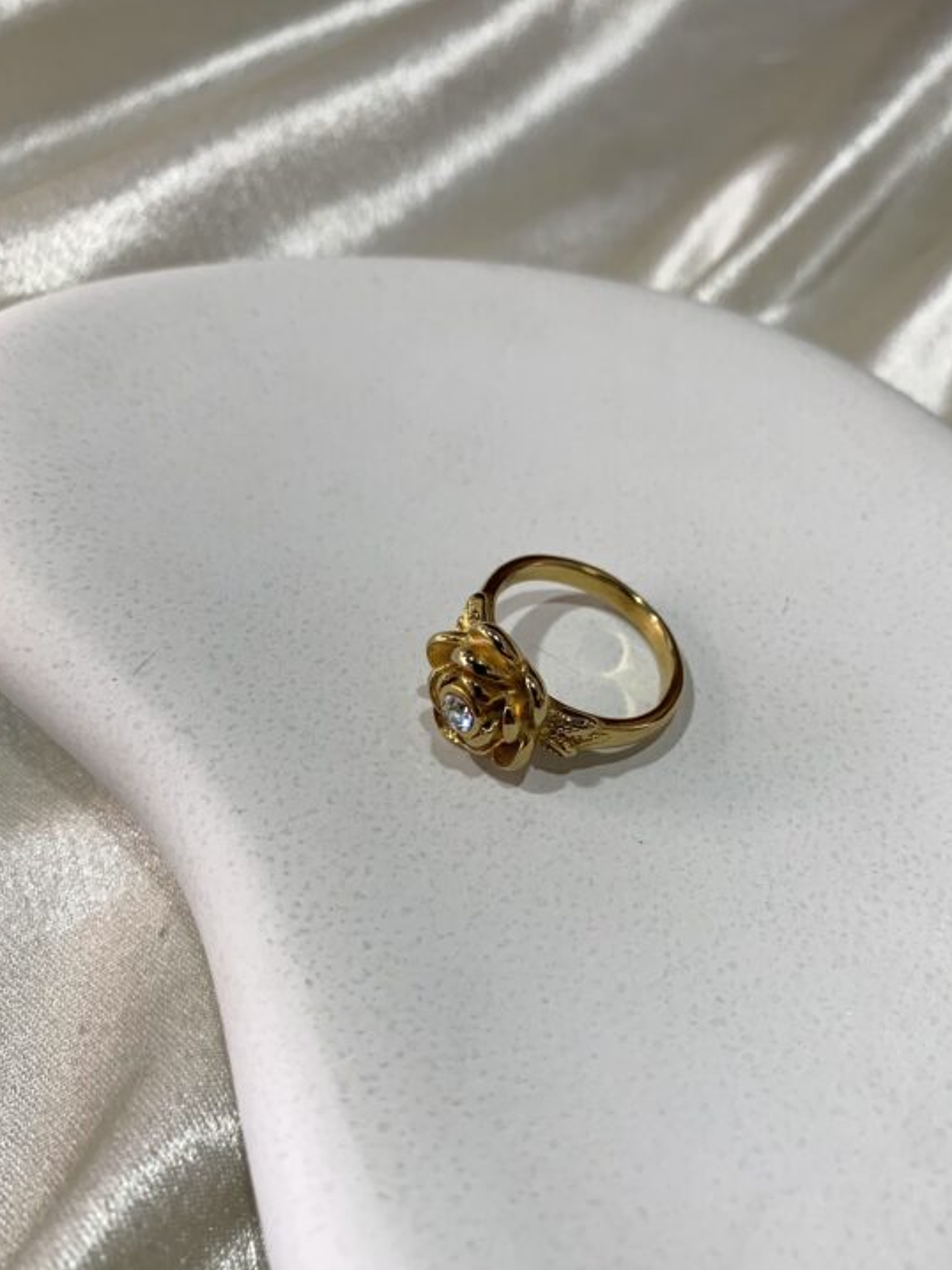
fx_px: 1063
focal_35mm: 29
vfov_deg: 61.7
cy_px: 632
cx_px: 508
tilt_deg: -54.1
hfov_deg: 48.2
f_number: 1.8
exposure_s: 1/100
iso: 80
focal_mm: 4.25
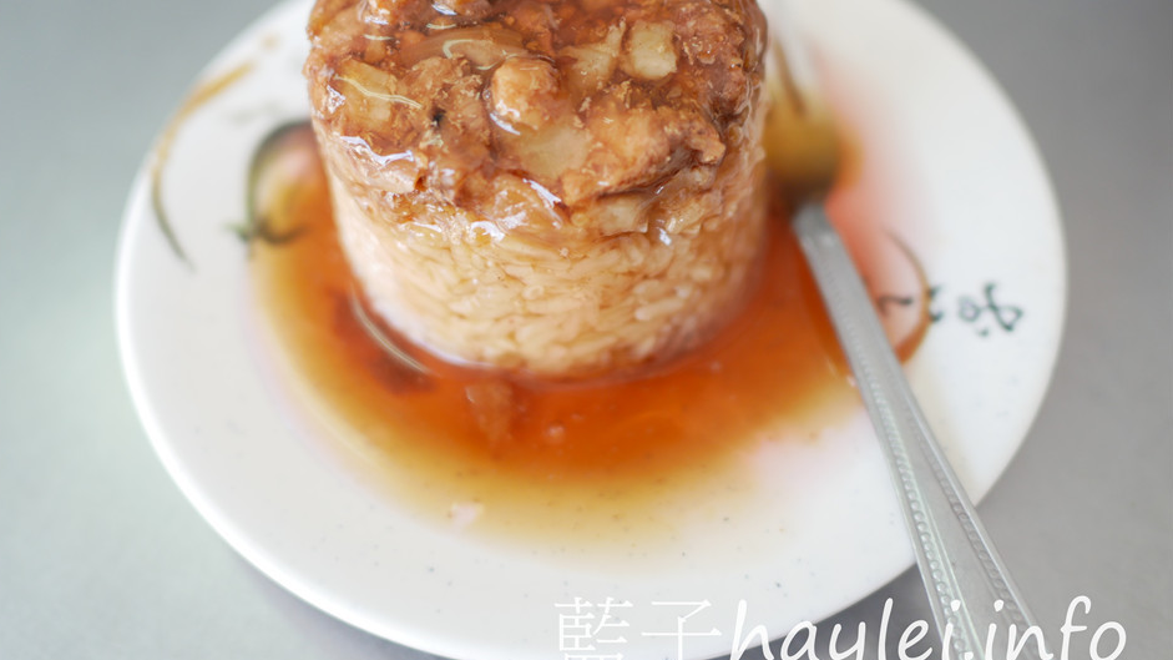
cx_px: 583
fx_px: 1026
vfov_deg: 35.5
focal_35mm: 33
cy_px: 265
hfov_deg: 59.5
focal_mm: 15
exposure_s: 1/125
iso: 200
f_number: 1.7
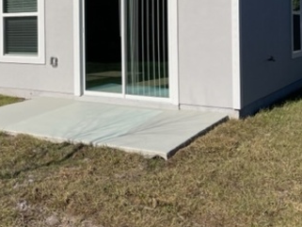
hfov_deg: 34.3
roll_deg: +0.8
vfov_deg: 26.4
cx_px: 53
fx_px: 471
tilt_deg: +1.5
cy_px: 34
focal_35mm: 54
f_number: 1.6
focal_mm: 4.2
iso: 32
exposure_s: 1/7299
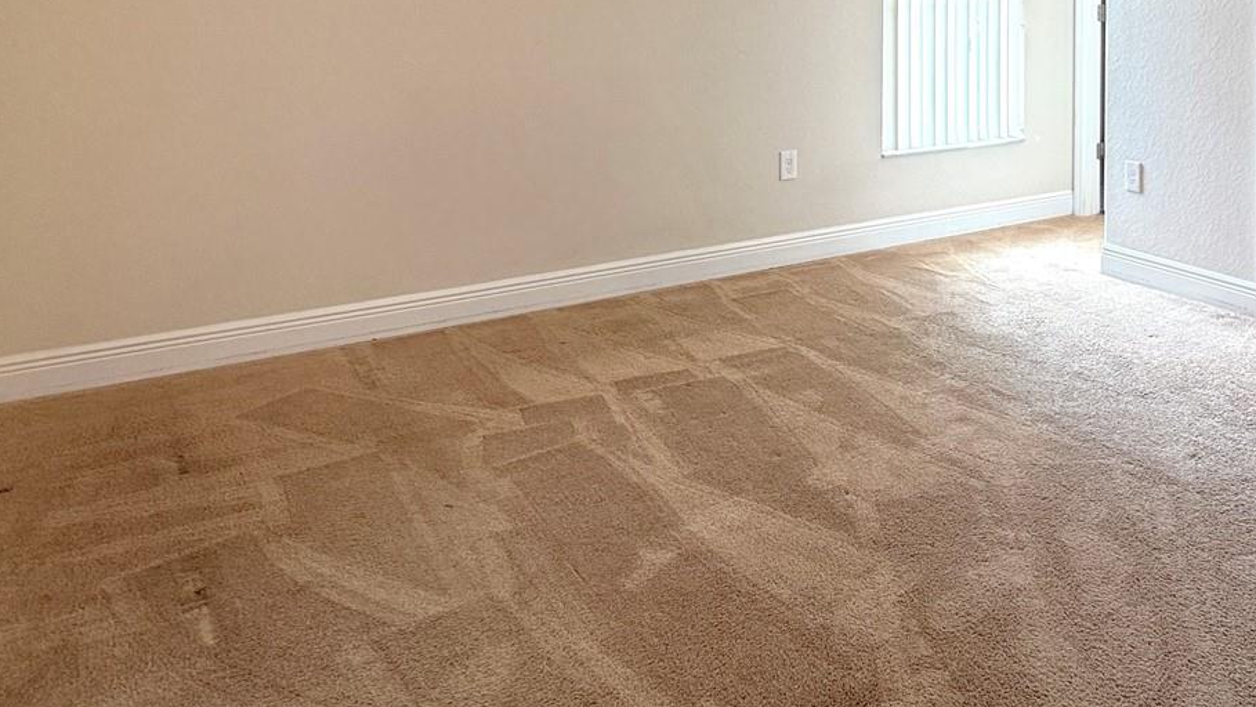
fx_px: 1532
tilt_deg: +0.1
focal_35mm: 46
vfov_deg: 24.7
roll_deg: -0.5
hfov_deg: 42.9
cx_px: 967
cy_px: -18
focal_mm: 6.76
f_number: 1.78
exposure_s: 1/120
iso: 200
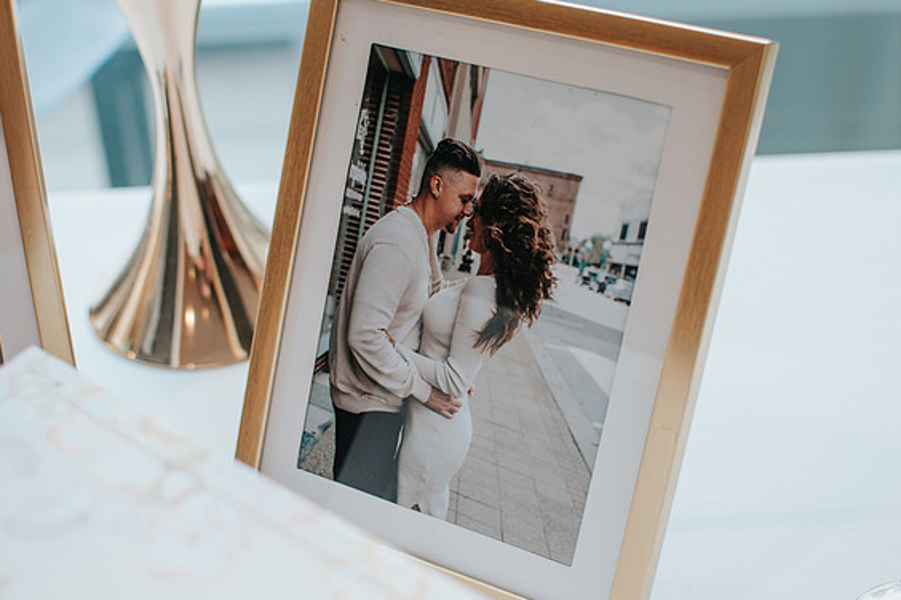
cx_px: 455
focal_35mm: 54
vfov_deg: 25.1
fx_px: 1351
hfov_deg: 36.9
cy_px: 302
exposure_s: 1/320
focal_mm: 35
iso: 400
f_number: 2.8
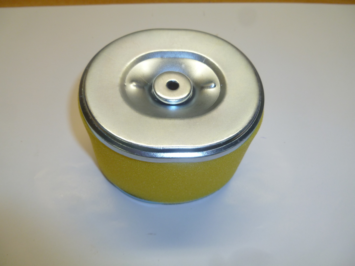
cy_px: 133
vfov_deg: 49.7
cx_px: 178
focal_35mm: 28
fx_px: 287
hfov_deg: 63.4
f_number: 3.3
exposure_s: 1/30
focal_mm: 5
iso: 100
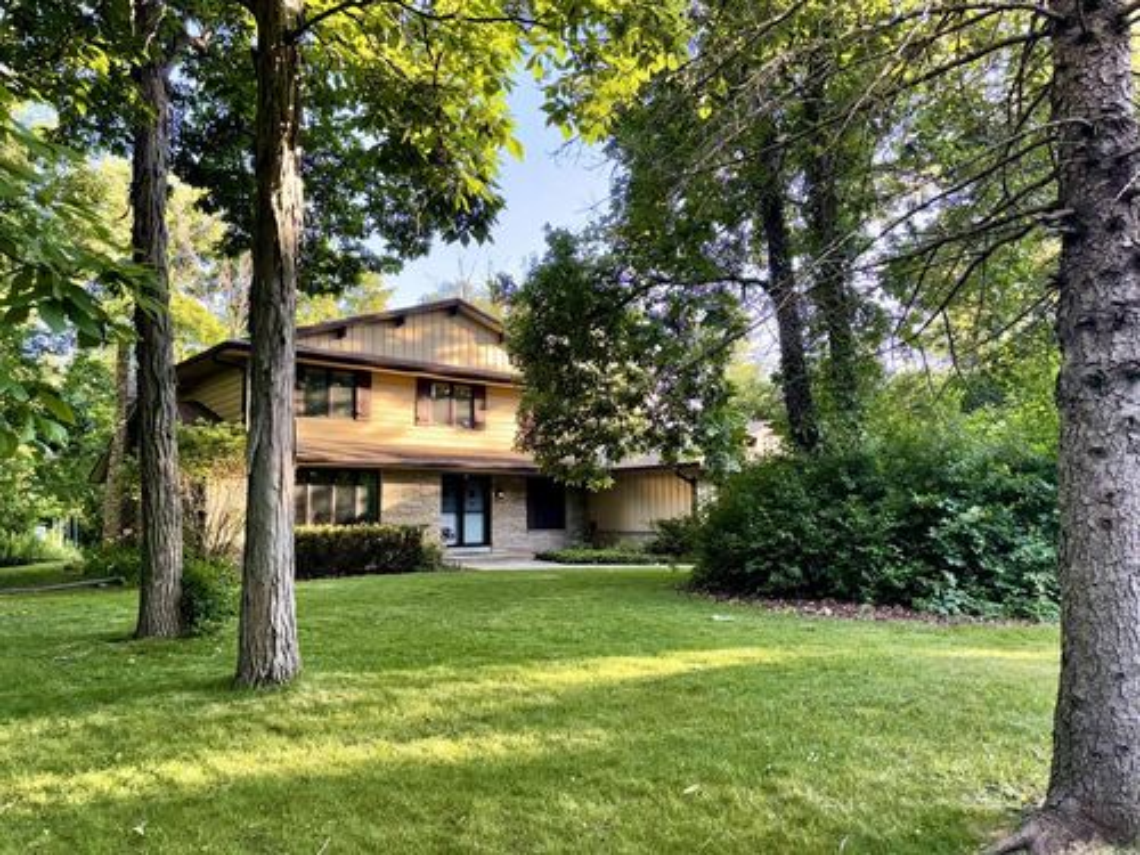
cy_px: 428
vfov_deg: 53.1
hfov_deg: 67.3
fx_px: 856
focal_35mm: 26
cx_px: 570
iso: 80
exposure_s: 1/243
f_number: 1.6
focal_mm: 5.96
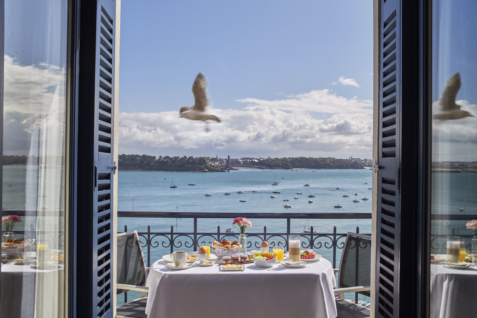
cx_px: 238
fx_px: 464
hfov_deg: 54.4
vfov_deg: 37.9
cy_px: 159
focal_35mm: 35
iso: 100
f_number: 14
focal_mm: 35
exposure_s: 1/400
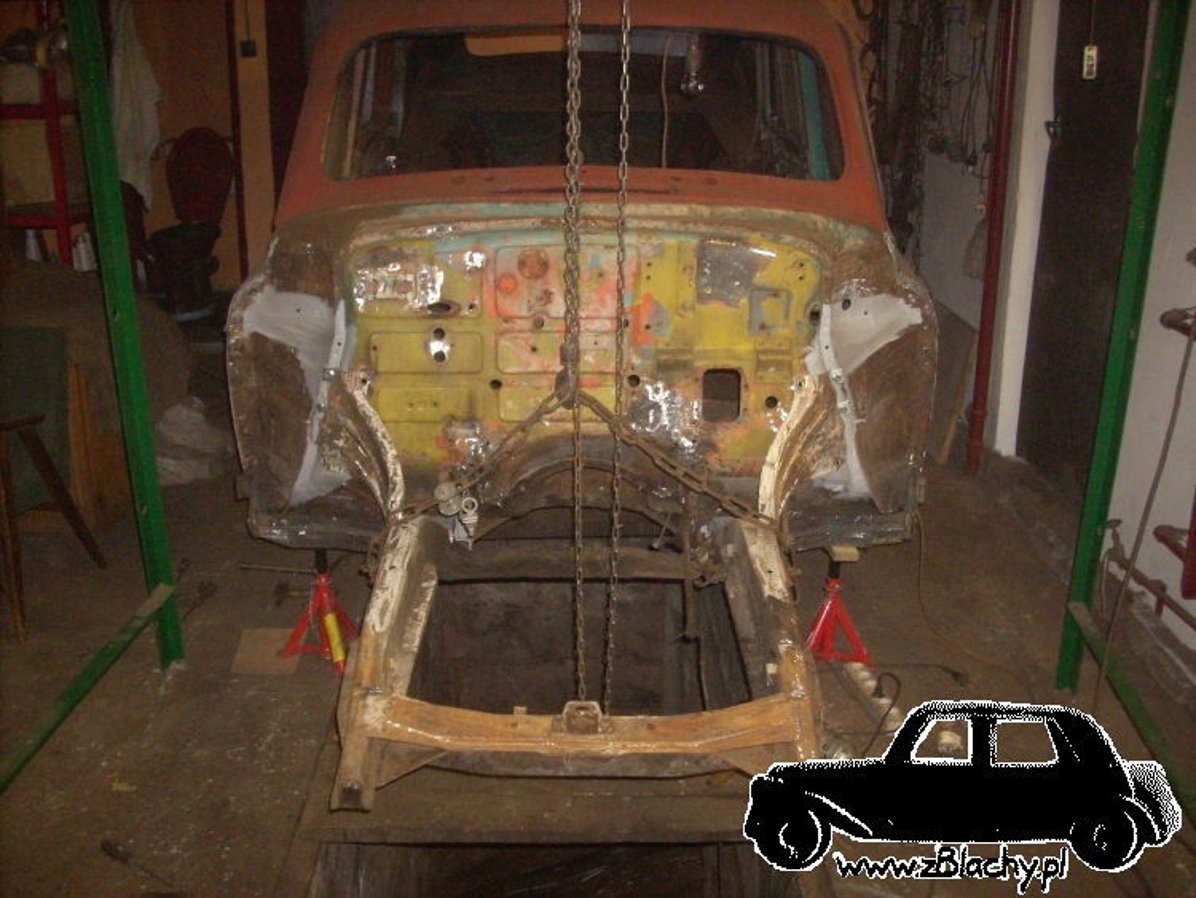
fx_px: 1279
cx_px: 598
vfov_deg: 38.7
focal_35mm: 37
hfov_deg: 50.1
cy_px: 449
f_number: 2.8
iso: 400
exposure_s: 1/60
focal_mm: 6.2
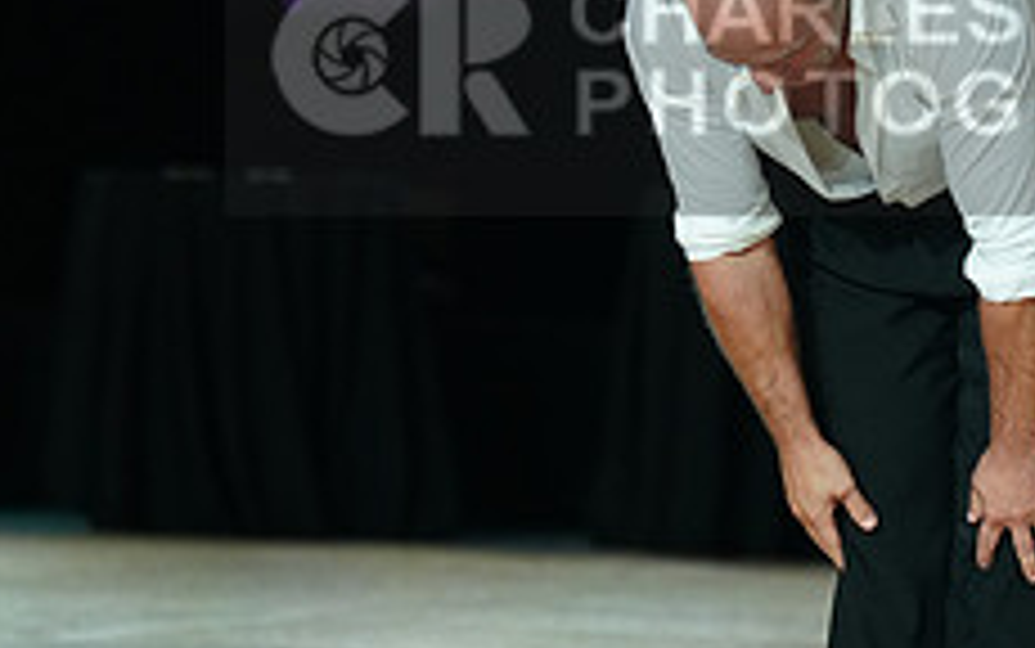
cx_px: 848
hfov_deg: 8.6
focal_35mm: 244
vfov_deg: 5.4
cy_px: 68
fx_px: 6886
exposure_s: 1/500
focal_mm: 95
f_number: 2.8
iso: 2000
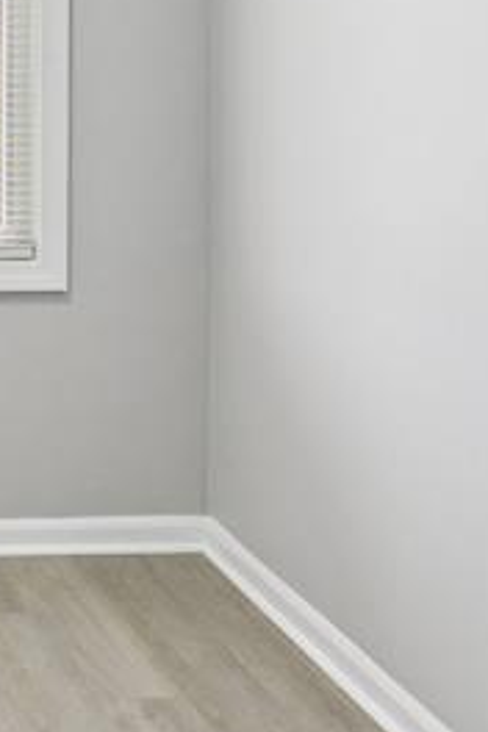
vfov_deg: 30.8
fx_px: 1261
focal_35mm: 62
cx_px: -291
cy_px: 61
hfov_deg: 18.7
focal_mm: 16
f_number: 8
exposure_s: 1/100
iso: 400
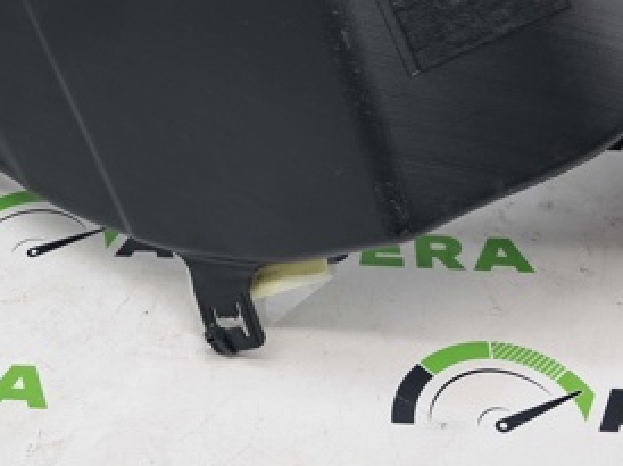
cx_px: 248
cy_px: 13
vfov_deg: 22.5
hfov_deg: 30.7
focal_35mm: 63
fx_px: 1133
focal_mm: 4
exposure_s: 1/50
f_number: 1.8
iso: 50
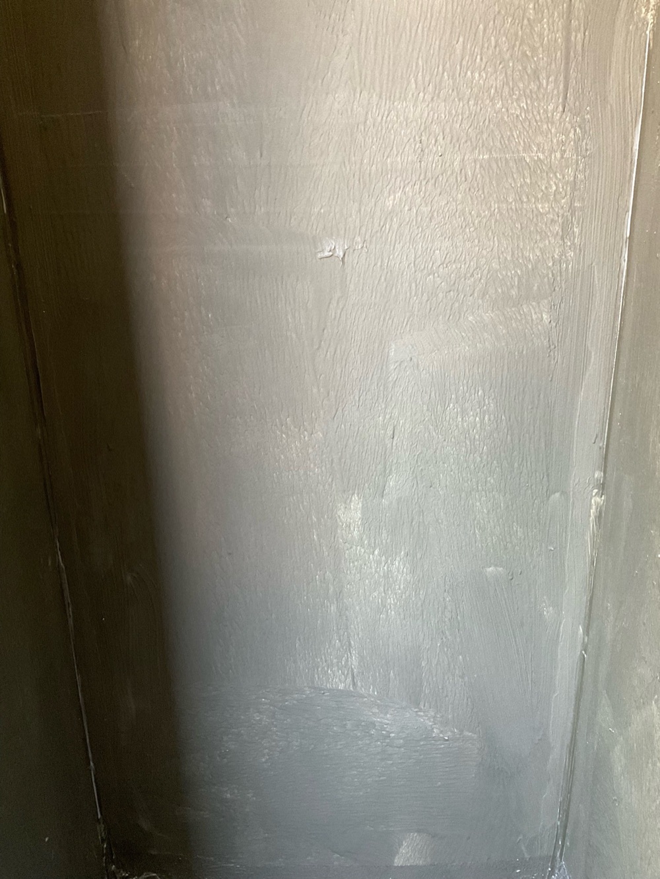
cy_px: 440
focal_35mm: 29
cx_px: 330
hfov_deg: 48.2
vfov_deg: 61.7
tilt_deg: -20.1
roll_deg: +1.7
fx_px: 737
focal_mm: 3
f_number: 1.8
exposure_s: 1/40
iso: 250
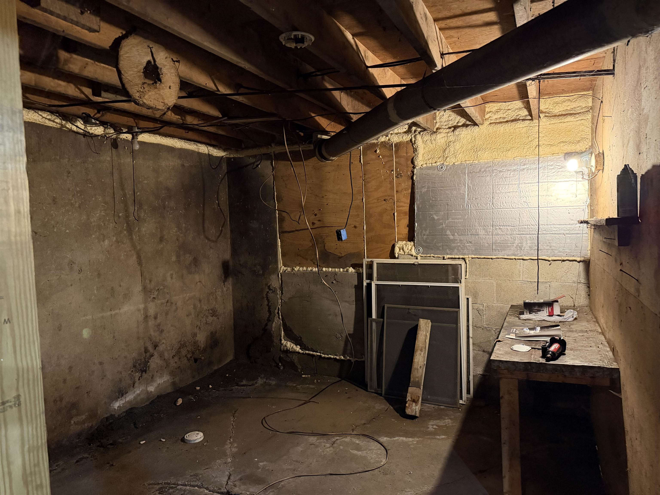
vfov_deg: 56.8
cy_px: 248
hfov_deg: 71.6
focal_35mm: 24
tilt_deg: -4.0
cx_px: 330
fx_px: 458
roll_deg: +0.6
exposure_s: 1/40
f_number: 1.78
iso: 1000
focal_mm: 6.76
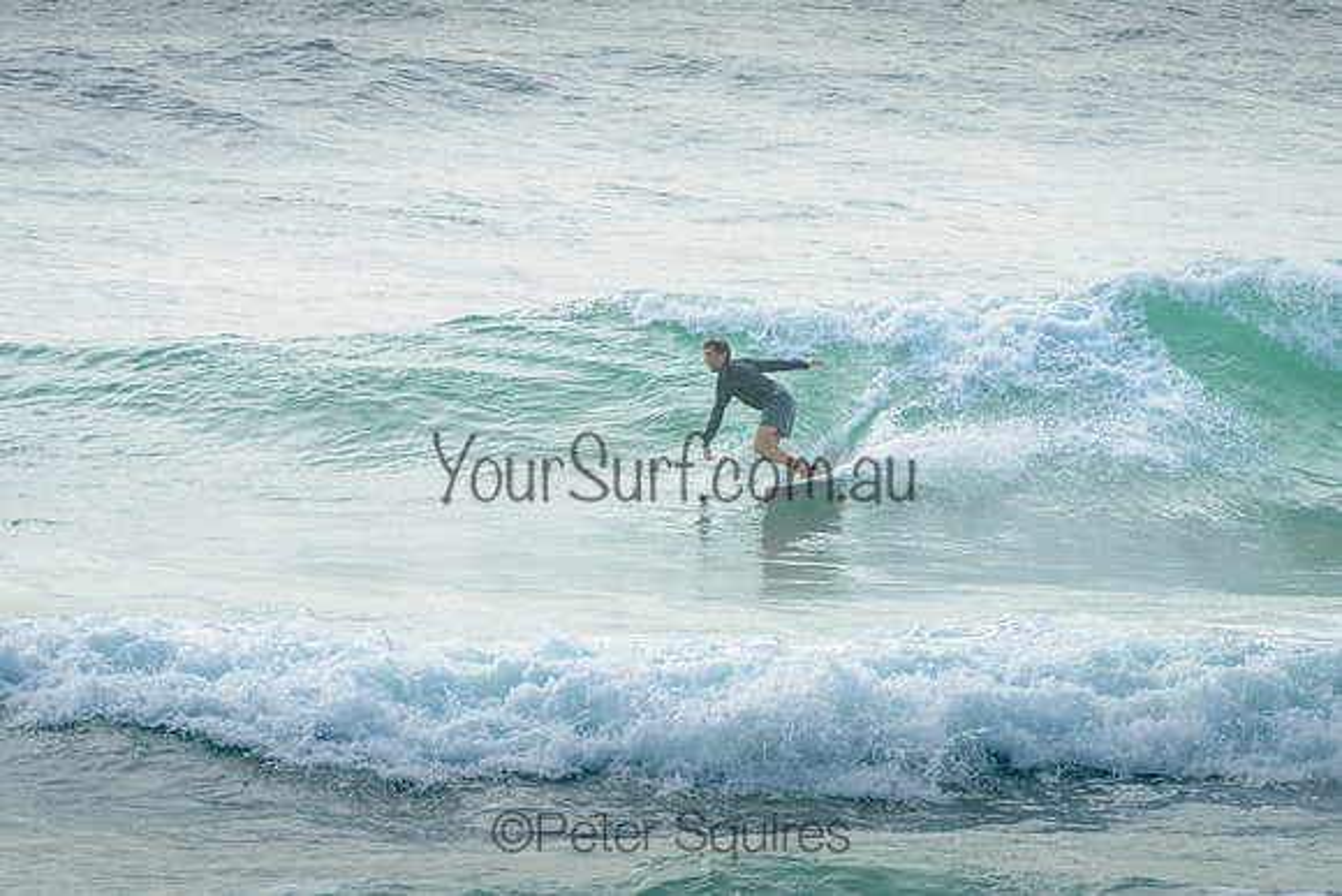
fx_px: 18286
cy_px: 378
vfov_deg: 2.8
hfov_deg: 4.2
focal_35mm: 490
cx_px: 715
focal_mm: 400
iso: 800
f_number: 14
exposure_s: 1/1600
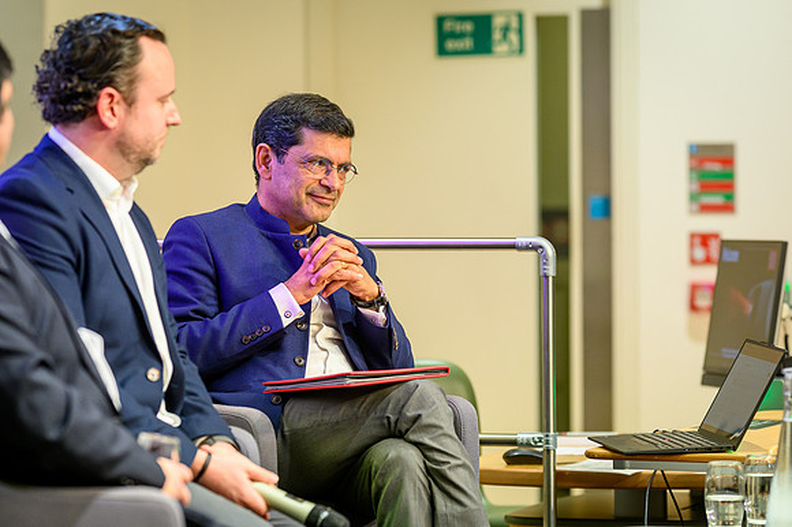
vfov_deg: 6.8
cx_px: 396
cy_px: 264
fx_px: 4445
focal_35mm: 202
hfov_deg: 10.2
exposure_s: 1/320
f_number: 2.5
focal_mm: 135
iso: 1250
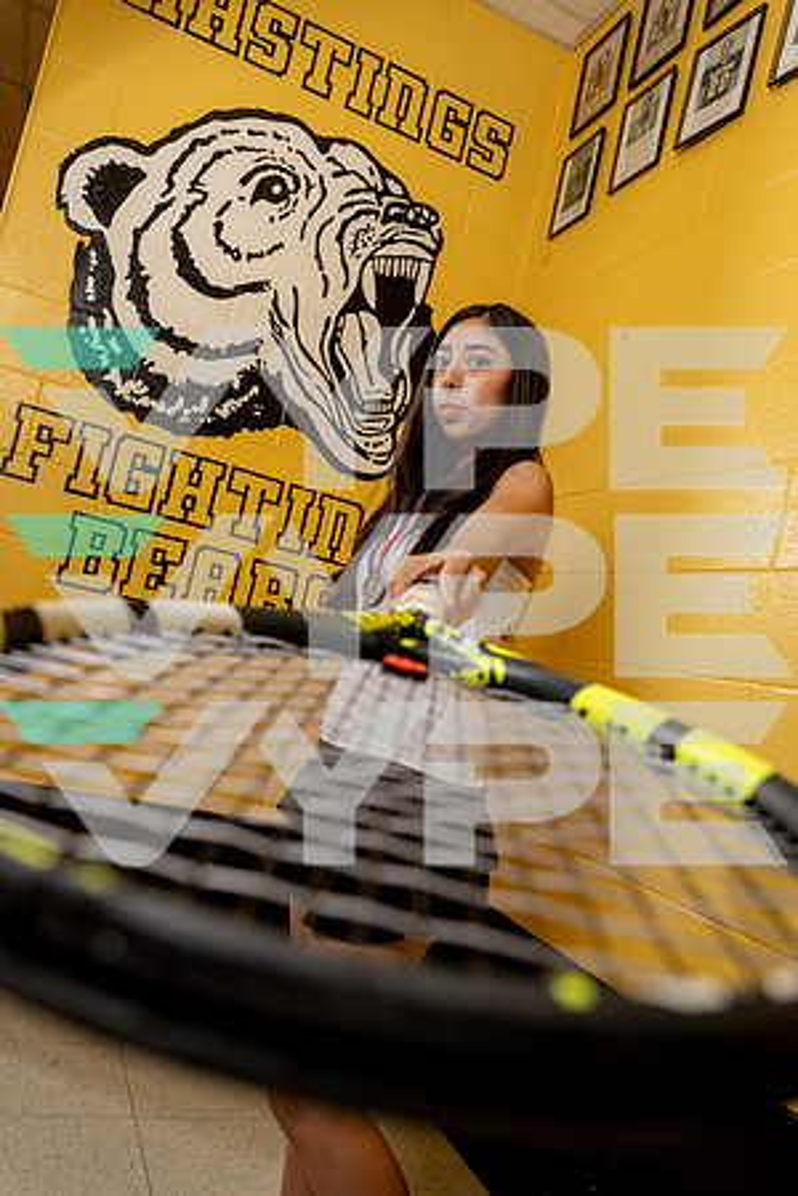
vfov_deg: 67.4
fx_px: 898
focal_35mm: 27
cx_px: 399
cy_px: 598
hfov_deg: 47.9
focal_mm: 27
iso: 500
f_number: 5.6
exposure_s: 1/250
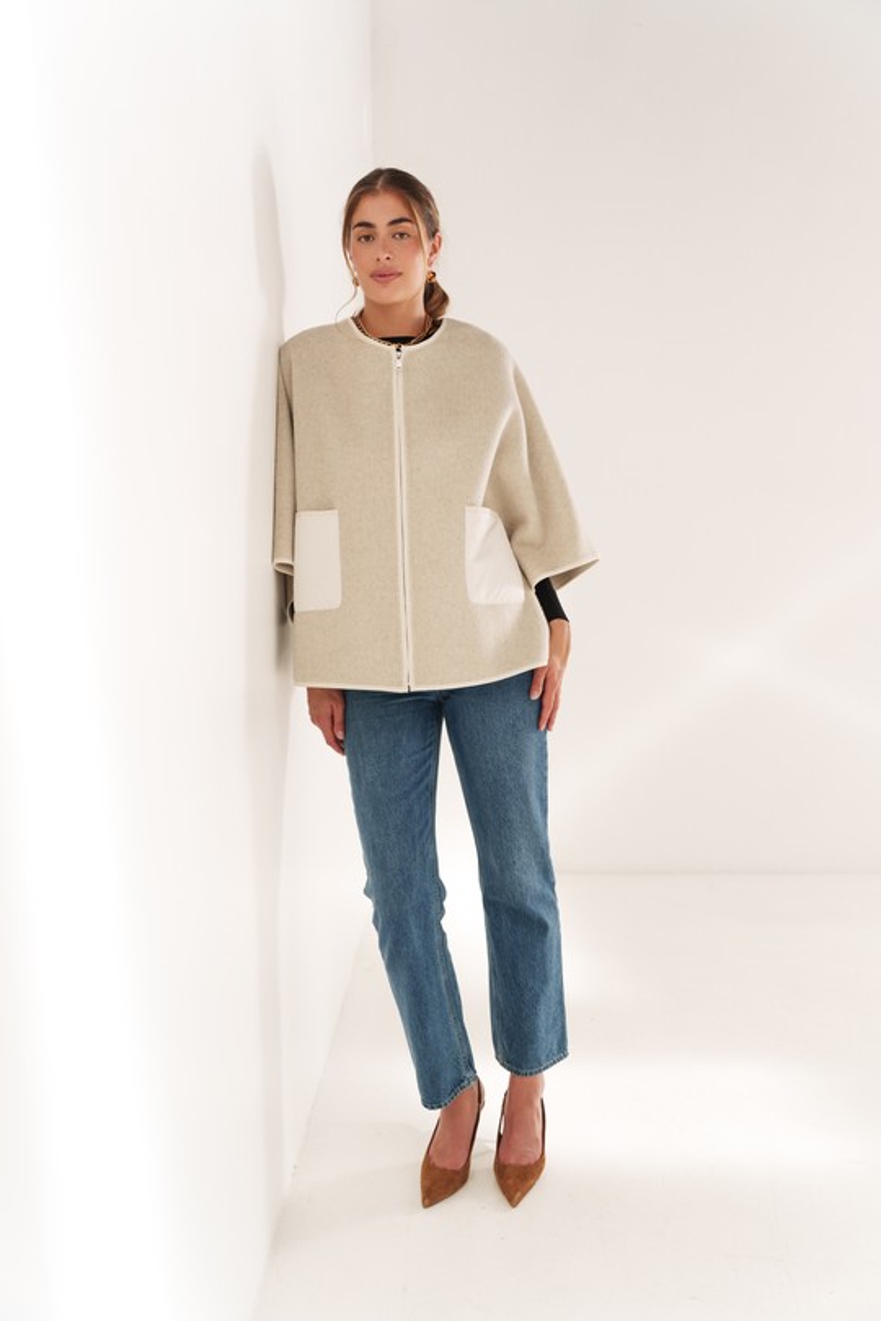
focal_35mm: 31
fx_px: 1138
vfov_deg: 60.3
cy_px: 660
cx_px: 440
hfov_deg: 42.3
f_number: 4
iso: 800
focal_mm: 31
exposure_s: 1/320
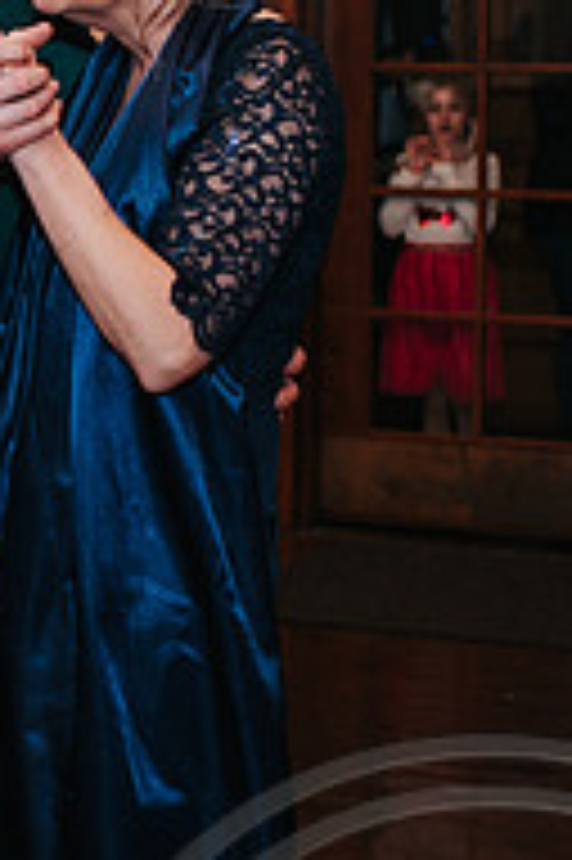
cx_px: -265
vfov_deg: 16.4
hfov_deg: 10.6
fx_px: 2984
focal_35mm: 125
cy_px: 259
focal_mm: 35
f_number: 3.2
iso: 800
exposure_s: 1/200
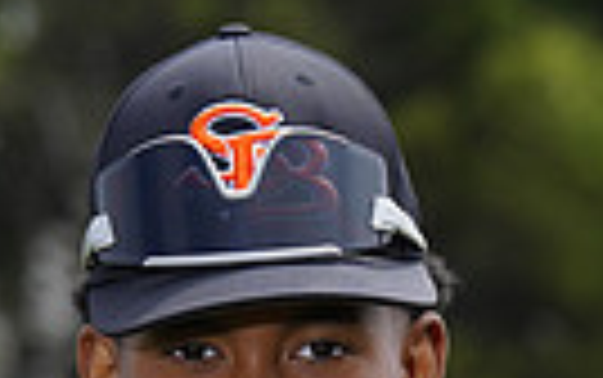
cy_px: 740
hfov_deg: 3.3
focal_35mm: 634
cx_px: 202
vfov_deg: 2.1
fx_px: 10428
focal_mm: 144
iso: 100
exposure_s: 1/250
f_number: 6.3
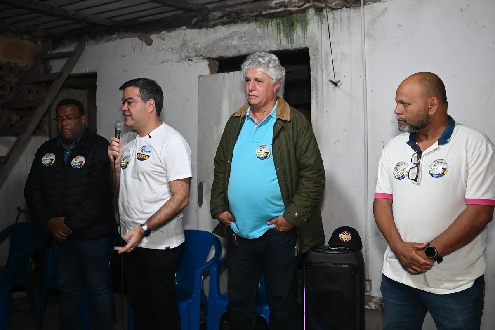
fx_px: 481
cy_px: 165
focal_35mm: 35
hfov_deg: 54.4
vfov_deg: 37.9
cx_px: 248
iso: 1600
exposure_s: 1/200
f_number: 4
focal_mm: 35
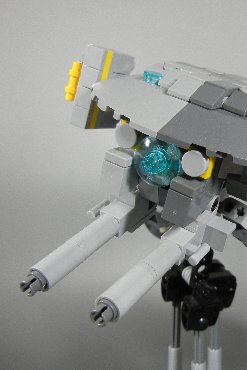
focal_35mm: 45
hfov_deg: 29.1
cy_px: 190
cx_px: 205
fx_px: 463
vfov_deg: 43.6
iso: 400
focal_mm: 5.4
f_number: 3.5
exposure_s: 1/56
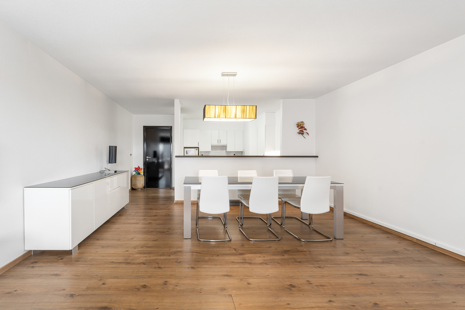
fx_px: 181
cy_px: 155
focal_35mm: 14
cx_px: 232
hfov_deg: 104.3
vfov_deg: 81.2
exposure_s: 1/2
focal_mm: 14
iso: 250
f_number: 9
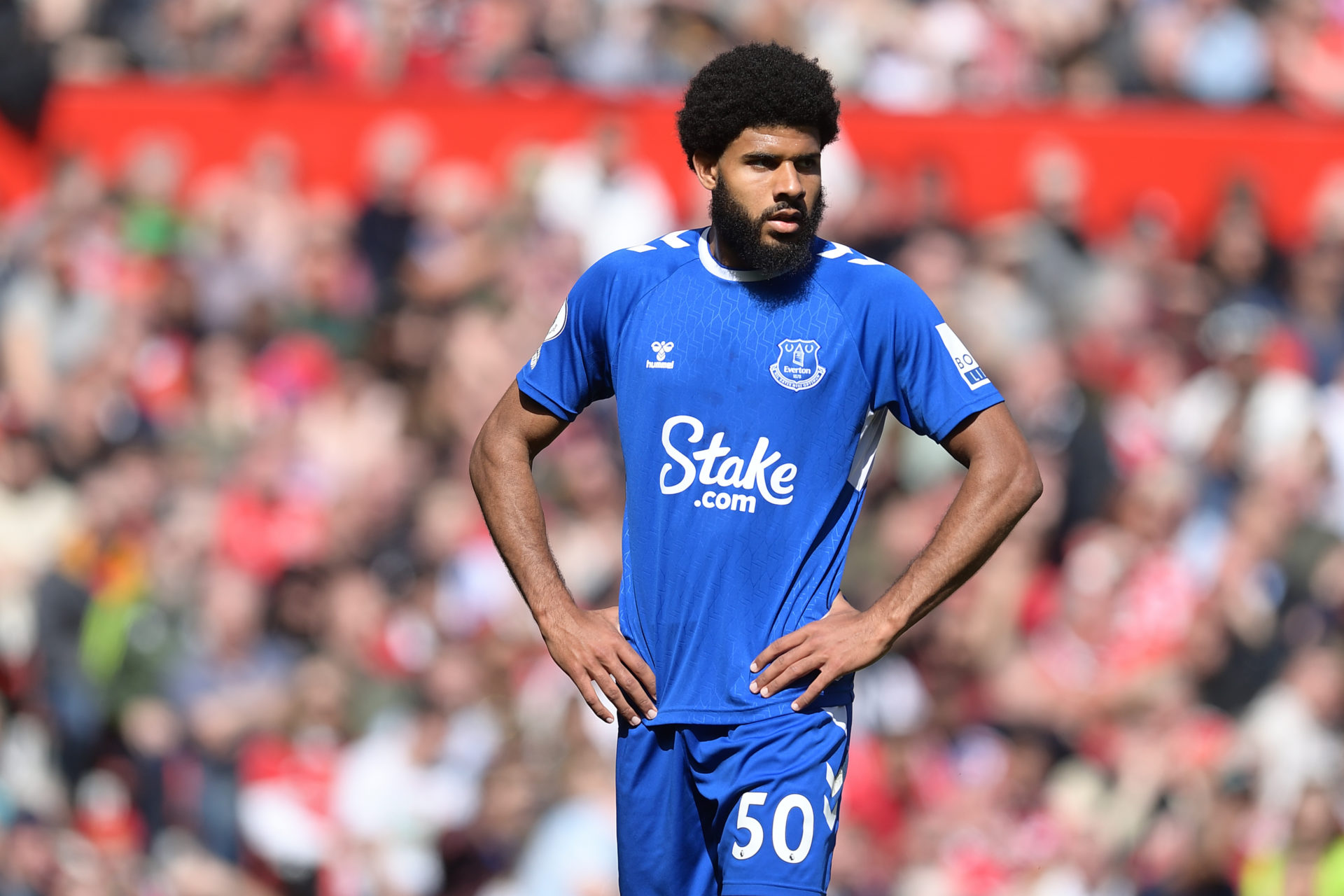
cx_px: 672
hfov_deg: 5.2
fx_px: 14932
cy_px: 448
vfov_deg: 3.4
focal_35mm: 400
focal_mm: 400
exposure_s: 1/1600
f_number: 3.2
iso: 100
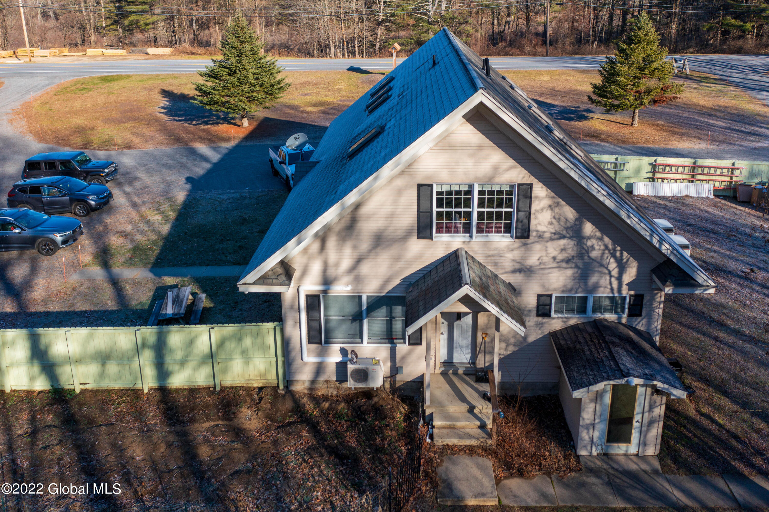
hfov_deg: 65.5
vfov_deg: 46.4
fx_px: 598
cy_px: 256
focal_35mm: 28
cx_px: 384
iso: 100
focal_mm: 10.26
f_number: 3.5
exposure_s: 1/50
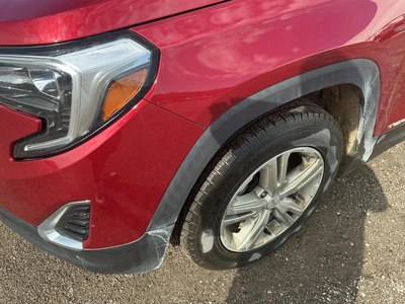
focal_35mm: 28
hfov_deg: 63.4
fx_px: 328
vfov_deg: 49.7
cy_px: 152
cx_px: 202
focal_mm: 3
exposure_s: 1/519
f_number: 1.8
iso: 25
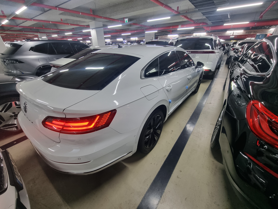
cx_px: 139
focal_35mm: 13
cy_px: 104
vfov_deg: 89.9
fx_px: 104
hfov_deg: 106.2
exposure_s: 1/60
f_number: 2.2
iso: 200
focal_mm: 2.2
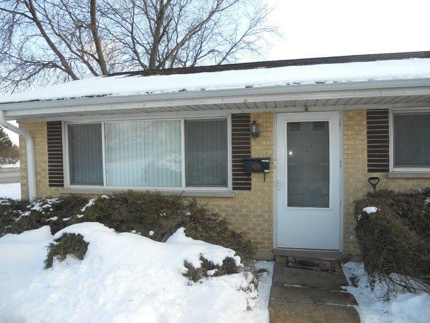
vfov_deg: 51.4
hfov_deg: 65.3
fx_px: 335
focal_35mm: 27
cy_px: 162
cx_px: 215
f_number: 3.2
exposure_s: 1/200
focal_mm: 4.9
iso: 80
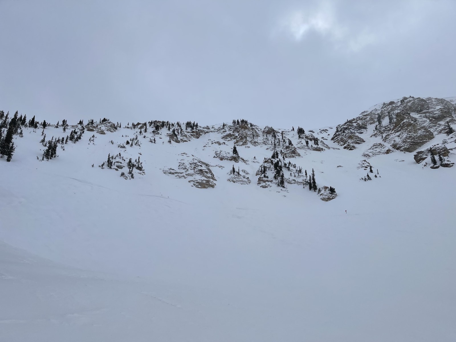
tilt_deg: +24.1
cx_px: 228
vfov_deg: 53.1
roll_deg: -1.2
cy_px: 171
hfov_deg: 67.3
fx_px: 343
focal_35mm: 26
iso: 32
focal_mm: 5.1
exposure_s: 1/17544
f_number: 1.6
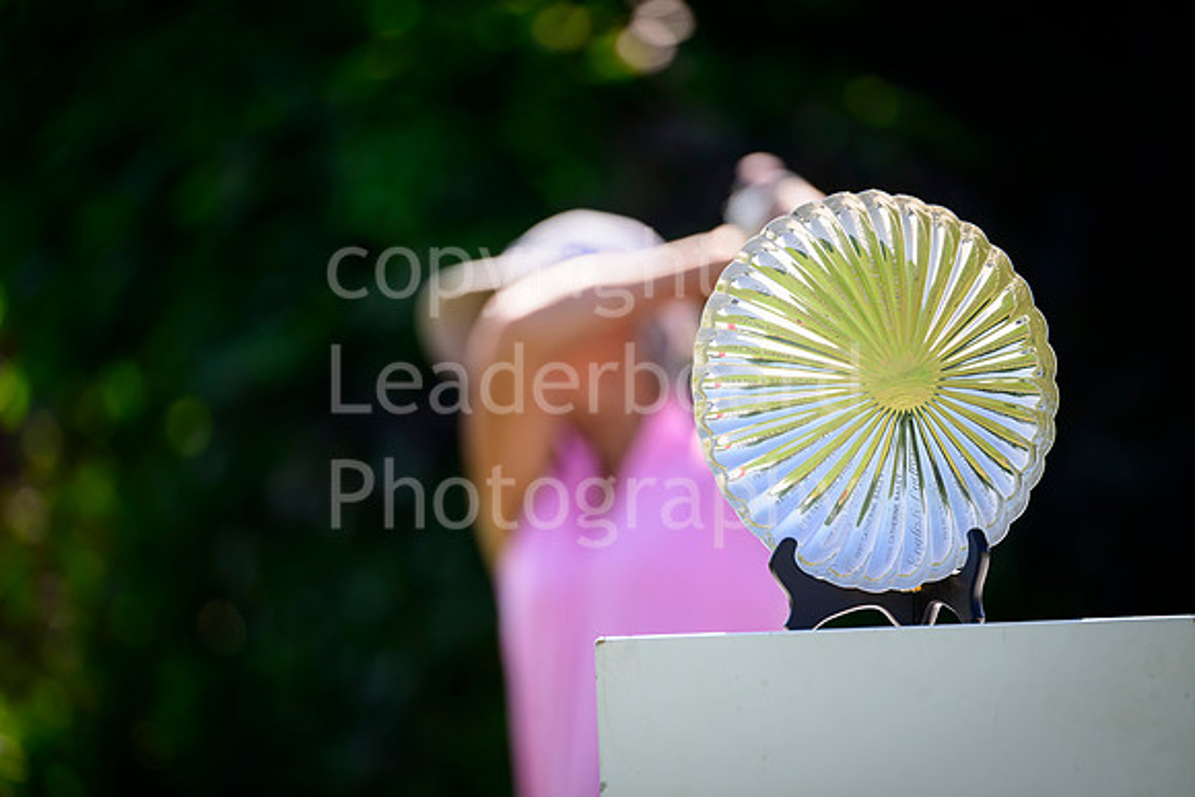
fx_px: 13280
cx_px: 598
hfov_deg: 5.2
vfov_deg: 3.4
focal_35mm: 400
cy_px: 398
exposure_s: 1/1600
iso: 500
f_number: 5.6
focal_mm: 400
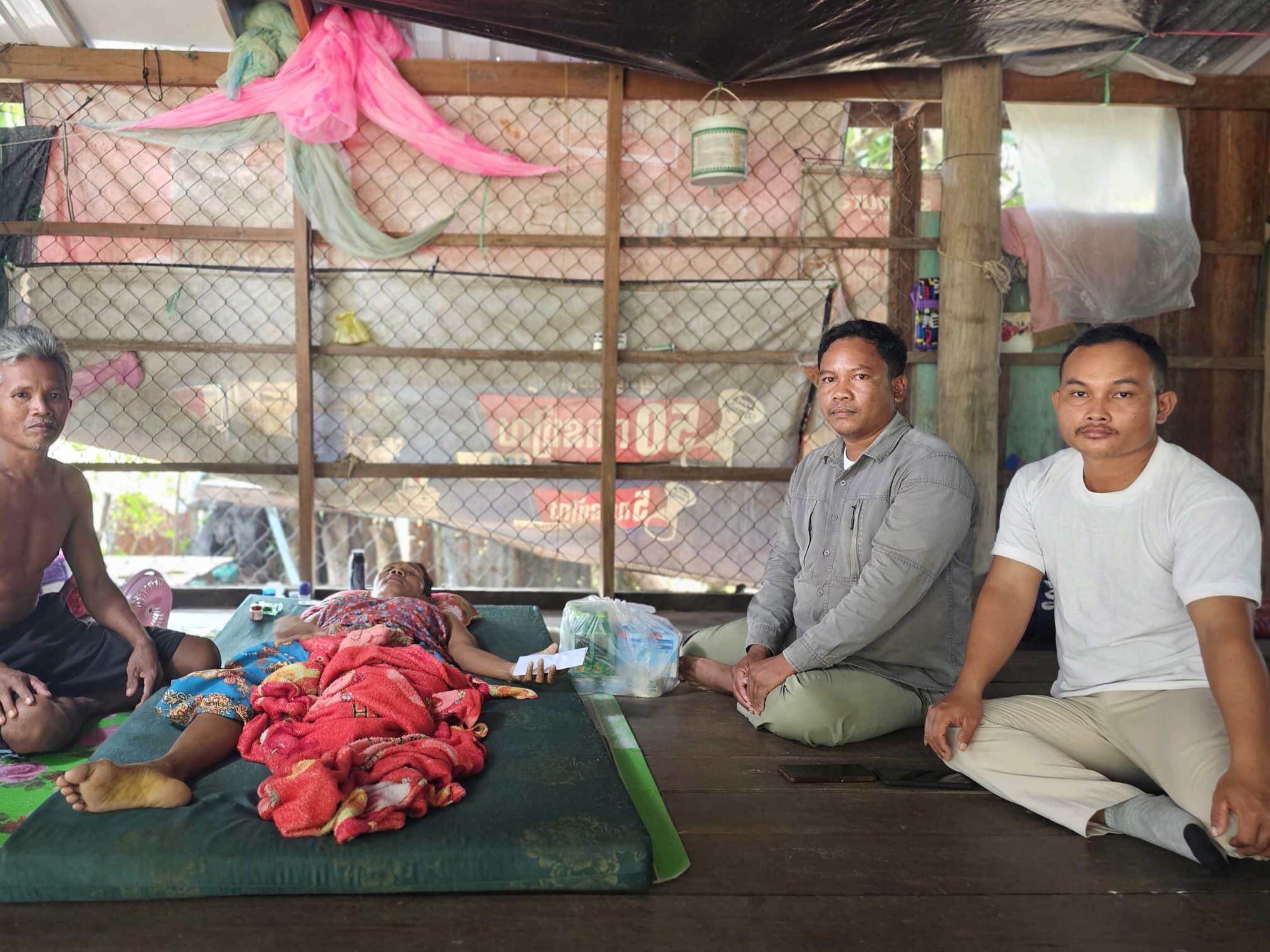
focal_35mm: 29
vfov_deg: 48.2
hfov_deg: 60.9
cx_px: 482
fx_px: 1064
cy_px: 464
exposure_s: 1/34
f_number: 1.7
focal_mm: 6.3
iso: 500
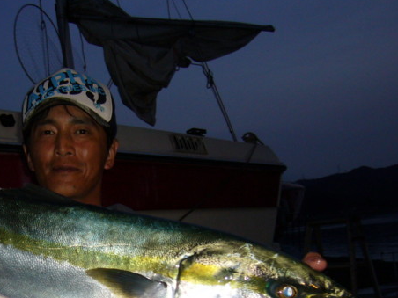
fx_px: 713
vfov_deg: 23.3
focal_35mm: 62
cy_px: 243
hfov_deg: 30.8
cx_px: 117
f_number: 2.8
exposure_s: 1/60
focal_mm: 5.8
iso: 100
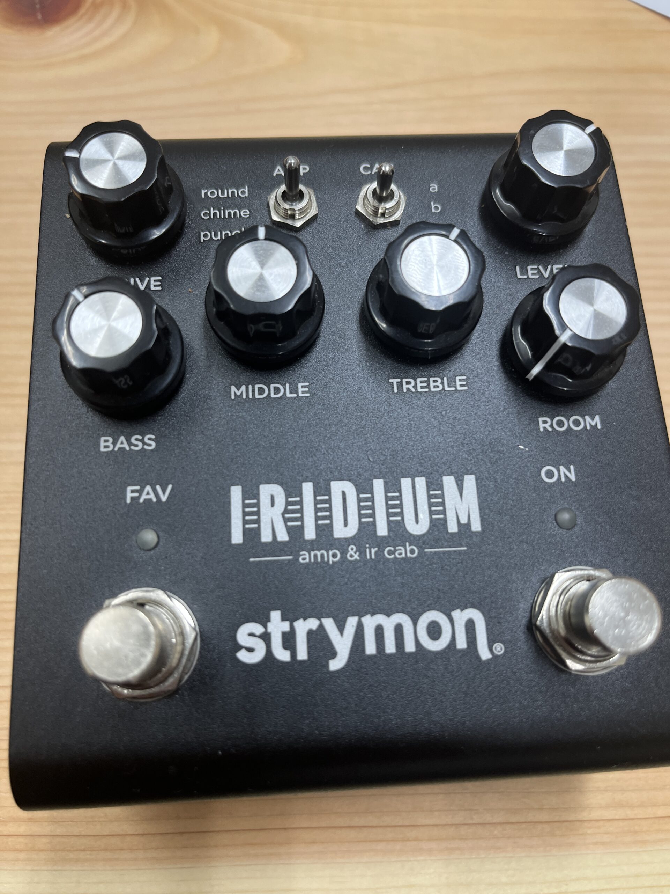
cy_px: 447
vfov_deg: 67.3
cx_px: 335
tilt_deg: -74.8
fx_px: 671
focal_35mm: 26
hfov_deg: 53.1
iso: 80
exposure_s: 1/60
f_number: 1.6
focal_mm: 5.1
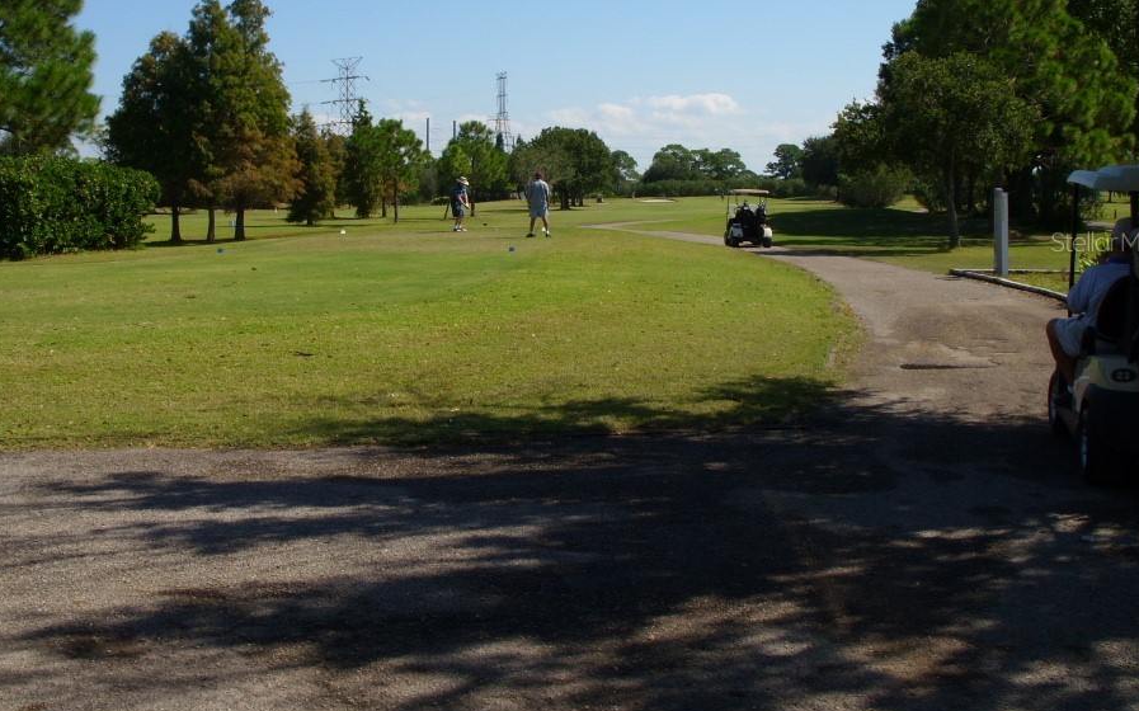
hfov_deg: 43.5
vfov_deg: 27.8
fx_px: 1427
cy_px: 241
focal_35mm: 46
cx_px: 521
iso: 50
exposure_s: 1/309
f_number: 7.4
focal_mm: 7.8
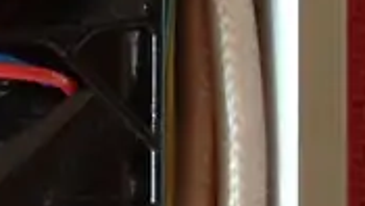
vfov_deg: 5.6
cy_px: -19
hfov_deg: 9.1
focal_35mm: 217
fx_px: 2103
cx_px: -432
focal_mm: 4.28
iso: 64
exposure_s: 1/30
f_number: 2.4
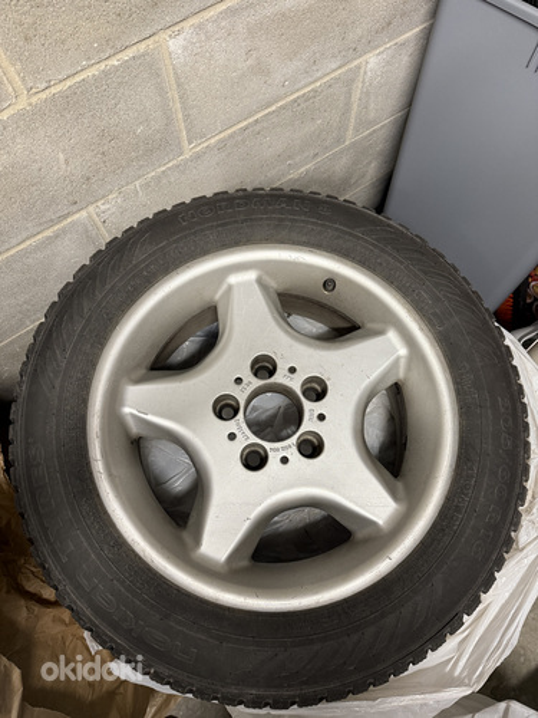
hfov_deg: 56.8
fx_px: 497
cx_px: 269
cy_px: 359
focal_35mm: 24
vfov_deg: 71.6
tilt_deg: -72.9
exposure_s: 1/60
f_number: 1.78
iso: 250
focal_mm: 6.76
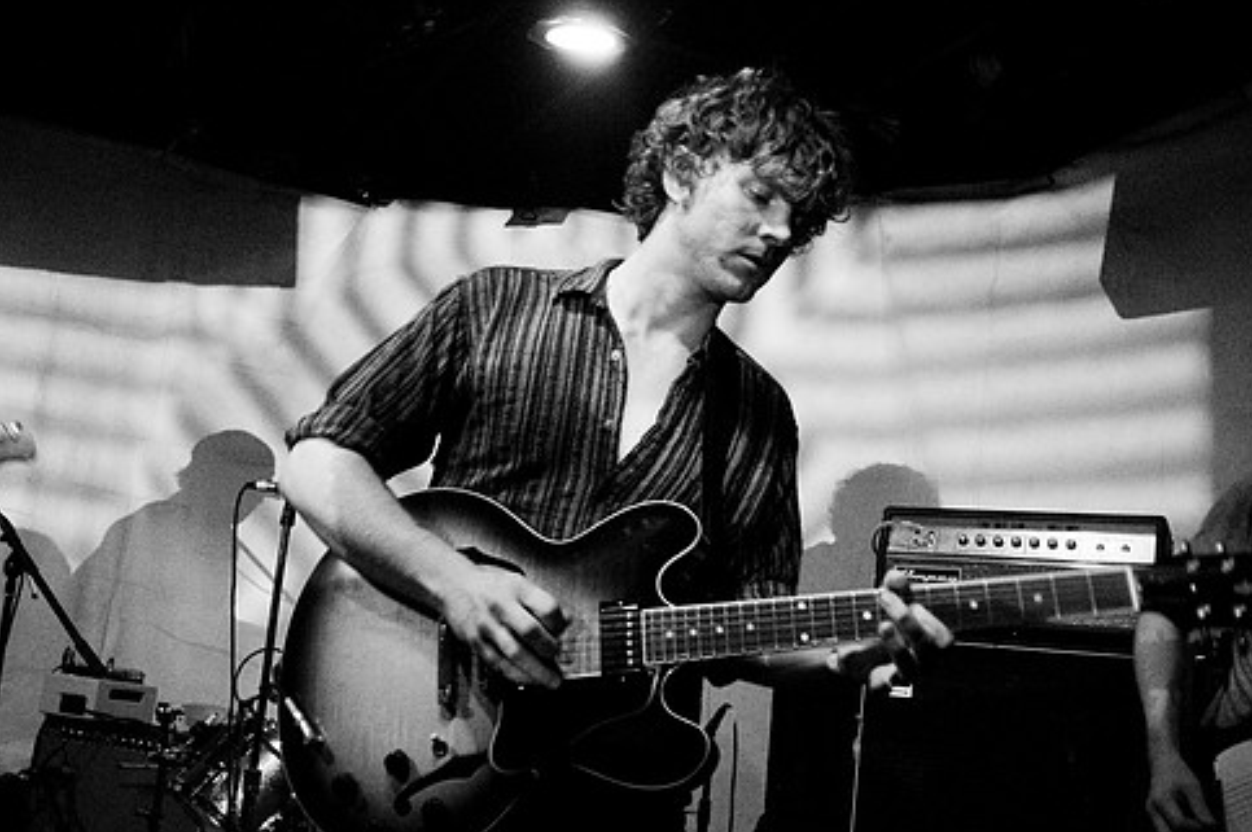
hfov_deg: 53.1
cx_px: 555
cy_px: 421
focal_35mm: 36
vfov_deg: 36.8
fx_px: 1251
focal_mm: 20
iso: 1250
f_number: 2.8
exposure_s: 1/30
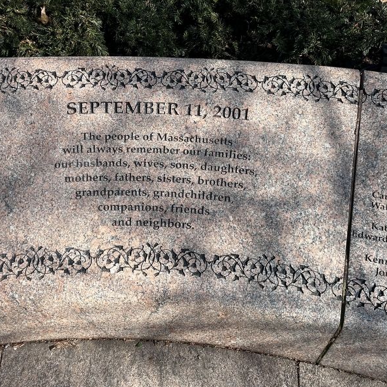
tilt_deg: -44.9
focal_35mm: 31
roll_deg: +0.2
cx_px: 153
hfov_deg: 52.1
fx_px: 392
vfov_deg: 52.5
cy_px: 194
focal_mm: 5.1
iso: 50
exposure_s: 1/1672
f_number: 1.6
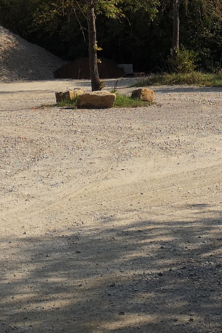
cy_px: -5
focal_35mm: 100
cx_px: 194
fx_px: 925
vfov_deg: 19.8
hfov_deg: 13.6
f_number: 1.8
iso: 50
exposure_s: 1/3185
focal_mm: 3.95
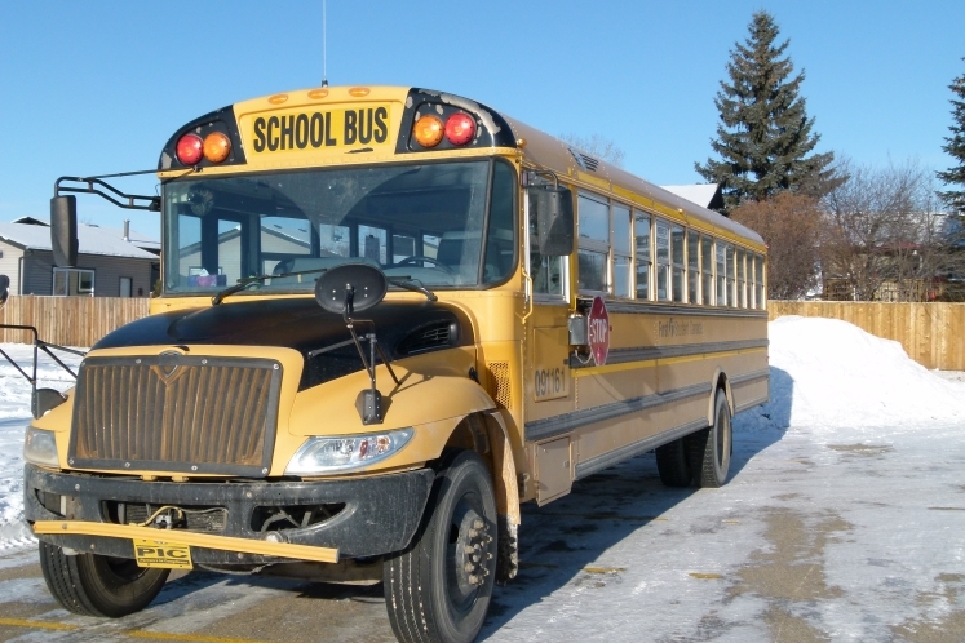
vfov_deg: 28.6
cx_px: 482
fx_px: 1260
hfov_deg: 41.9
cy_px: 300
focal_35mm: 47
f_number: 4
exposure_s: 1/1300
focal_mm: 8.1
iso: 100
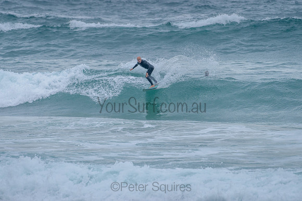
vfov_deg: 2.2
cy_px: 78
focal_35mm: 613
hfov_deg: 3.4
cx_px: 151
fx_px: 5141
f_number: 5.6
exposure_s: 1/1250
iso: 560
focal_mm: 500
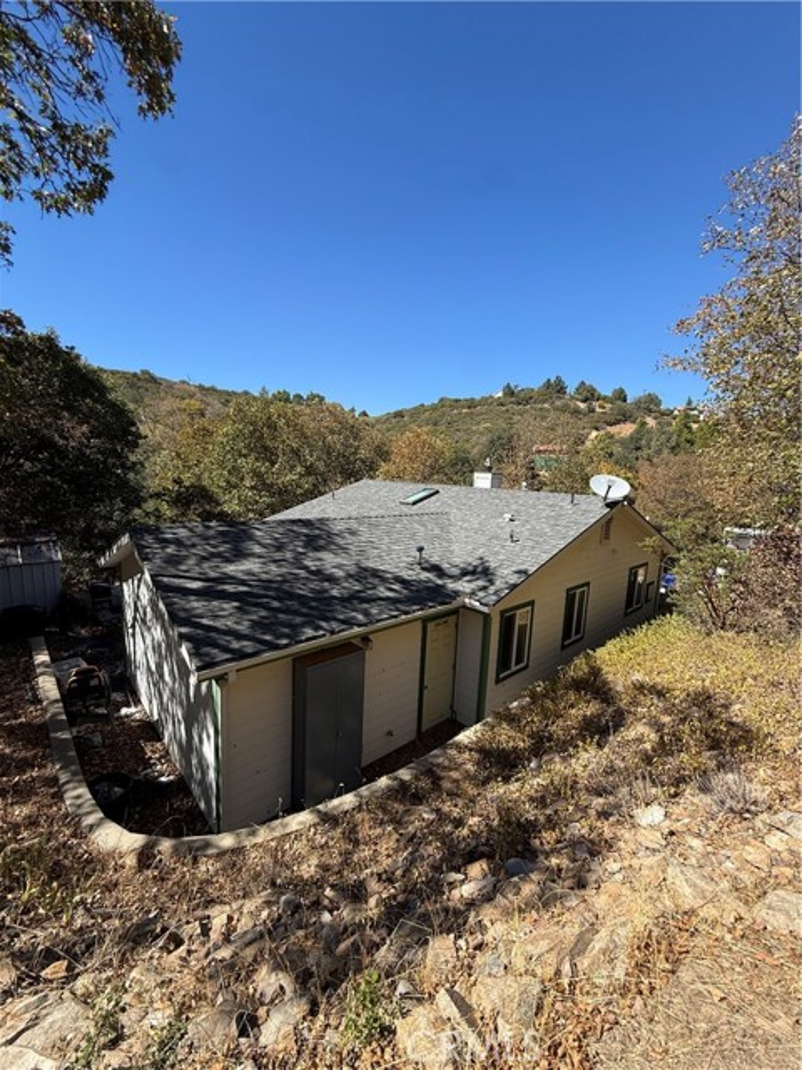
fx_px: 432
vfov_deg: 102.1
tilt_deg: -8.4
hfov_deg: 85.7
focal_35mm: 14
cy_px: 535
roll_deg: -2.7
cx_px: 401
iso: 50
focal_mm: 2.22
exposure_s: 1/942
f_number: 2.2
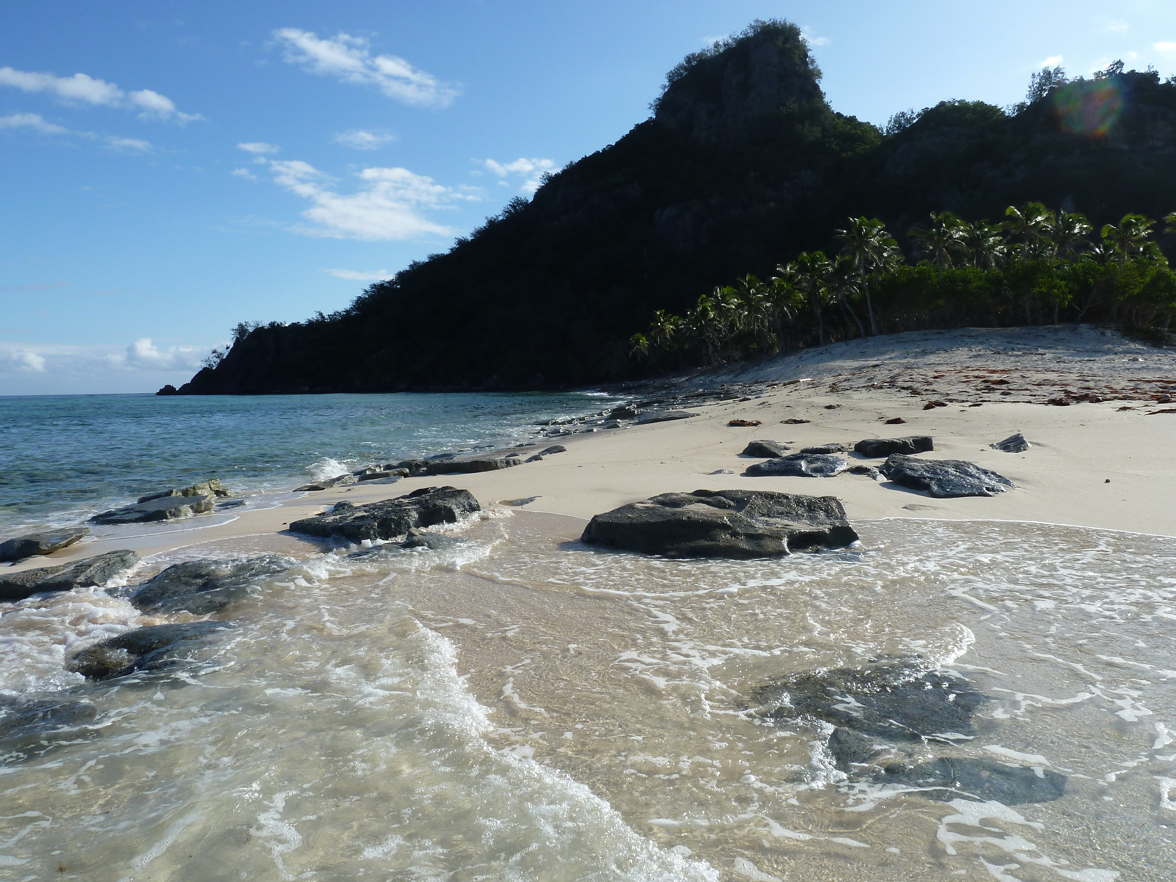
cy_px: 441
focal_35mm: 25
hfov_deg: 69.4
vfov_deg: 54.9
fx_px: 849
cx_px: 588
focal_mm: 4.1
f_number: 5
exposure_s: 1/400
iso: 80
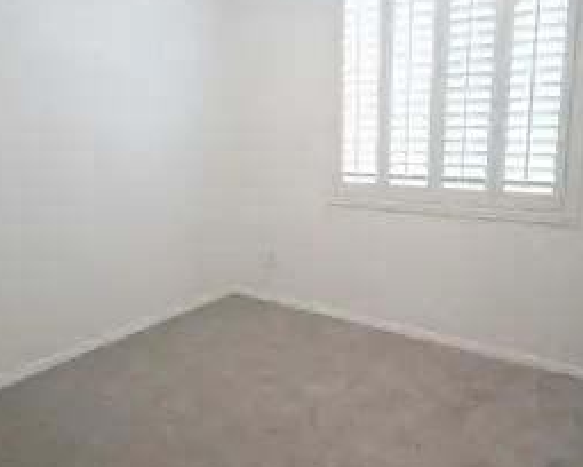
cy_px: 200
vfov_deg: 51.4
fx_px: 483
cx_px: 295
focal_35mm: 28
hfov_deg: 62.2
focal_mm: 19
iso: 5000
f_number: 5.6
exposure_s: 1/250
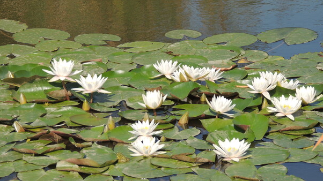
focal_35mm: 274
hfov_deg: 7.9
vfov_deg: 4.4
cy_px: 97
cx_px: 161
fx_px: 2346
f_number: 4.7
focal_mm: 44.5
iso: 100
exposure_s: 1/500
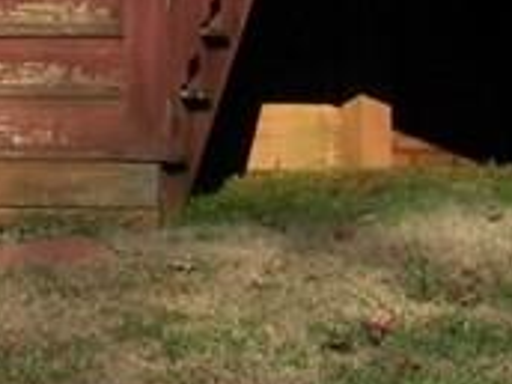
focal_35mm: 214
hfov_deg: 9.2
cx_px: 167
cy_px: -298
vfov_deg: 6.8
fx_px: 3165
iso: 50
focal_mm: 6
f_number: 4
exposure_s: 1/640
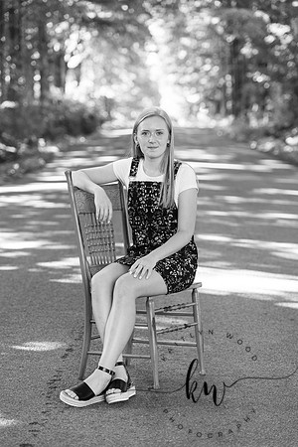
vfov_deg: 18.6
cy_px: 224
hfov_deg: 12.5
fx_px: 1366
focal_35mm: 110
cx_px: 149
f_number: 3.5
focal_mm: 110
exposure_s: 1/200
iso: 640
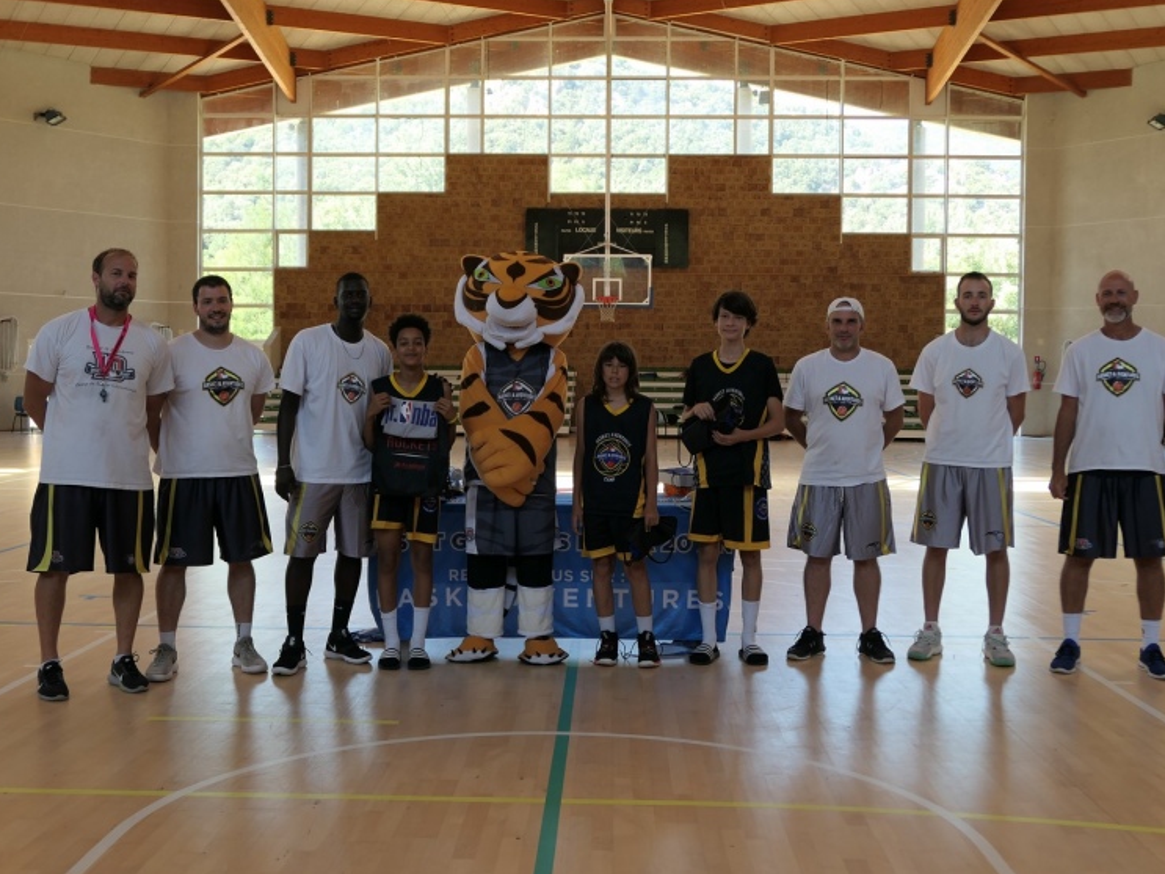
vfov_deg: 34.3
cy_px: 422
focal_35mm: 42
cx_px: 553
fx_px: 1413
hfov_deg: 44.8
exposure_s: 1/80
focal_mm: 13
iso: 125
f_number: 2.8
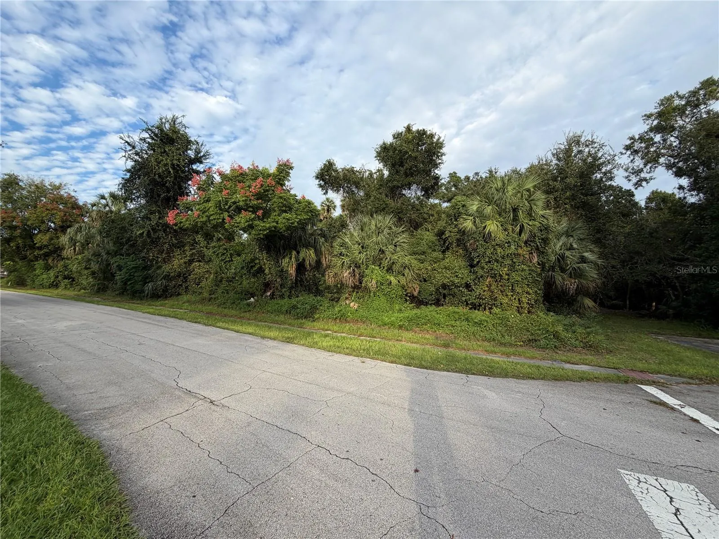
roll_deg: -1.0
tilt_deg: +3.3
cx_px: 360
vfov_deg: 85.7
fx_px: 291
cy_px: 270
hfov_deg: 102.1
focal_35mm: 14
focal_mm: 2.22
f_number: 2.2
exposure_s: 1/559
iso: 40
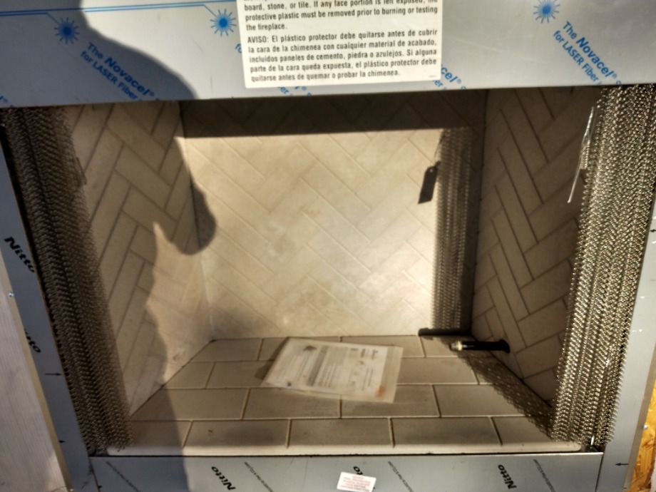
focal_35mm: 20
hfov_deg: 81.7
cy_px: 246
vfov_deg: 66.0
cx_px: 328
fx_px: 379
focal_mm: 3.54
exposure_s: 1/480
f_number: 2
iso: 100
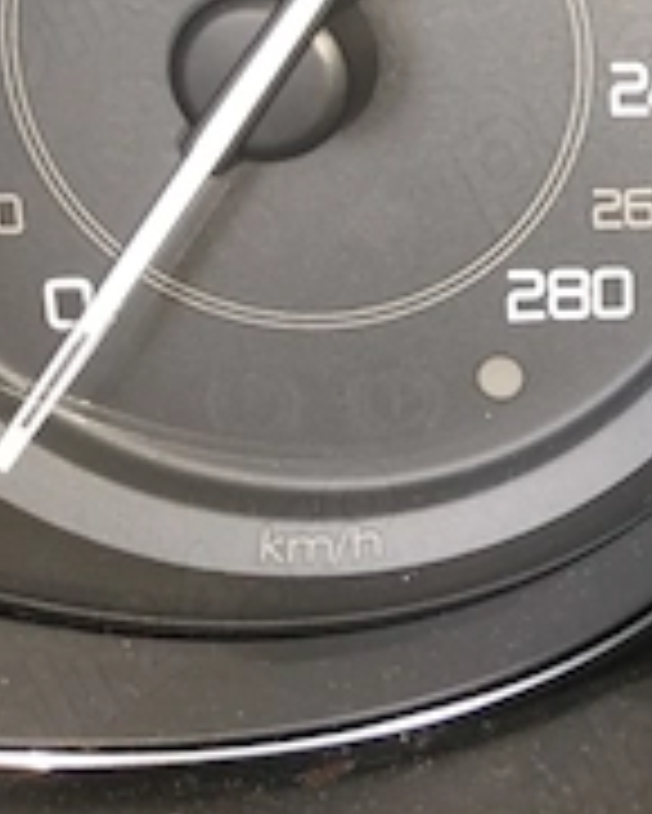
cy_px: 36
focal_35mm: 84
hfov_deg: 16.3
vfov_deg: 22.0
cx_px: 1052
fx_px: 2024
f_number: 1.8
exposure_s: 1/50
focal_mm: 4
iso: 80
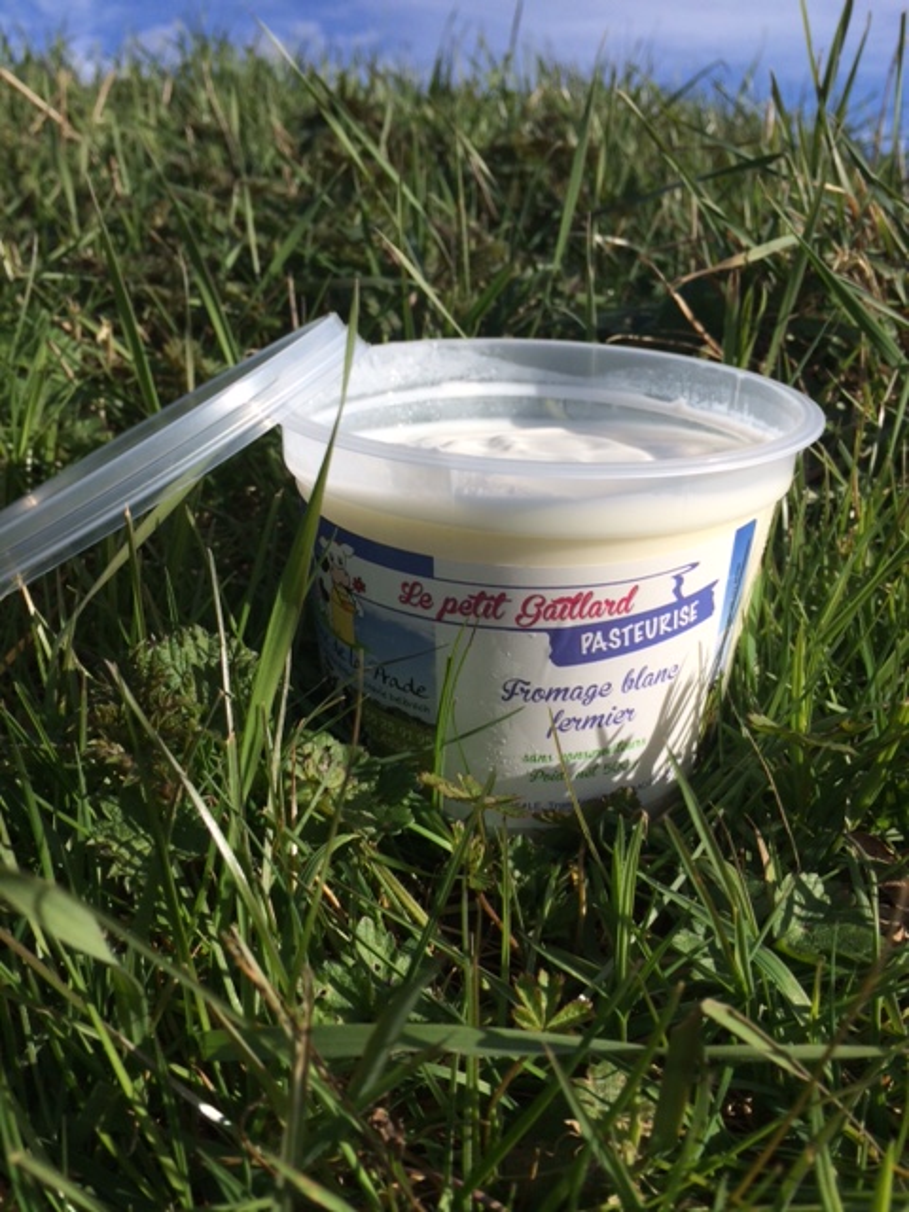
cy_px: 606
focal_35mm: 29
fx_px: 1015
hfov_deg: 48.2
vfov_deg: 61.7
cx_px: 454
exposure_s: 1/2564
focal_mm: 4.15
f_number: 2.2
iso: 32
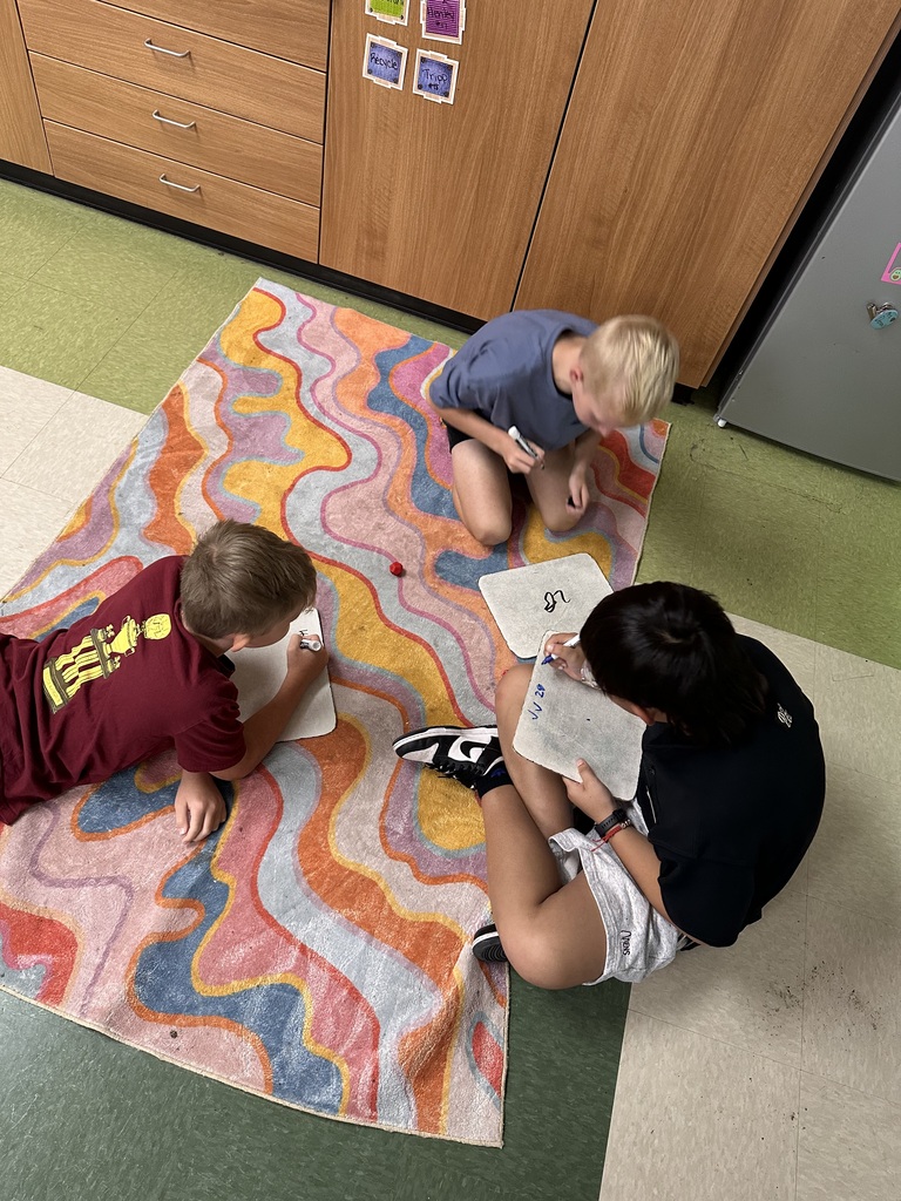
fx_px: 833
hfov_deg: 56.8
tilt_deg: -54.0
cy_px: 600
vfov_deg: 71.6
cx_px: 450
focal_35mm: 24
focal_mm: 6.86
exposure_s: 1/60
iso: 250
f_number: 1.78
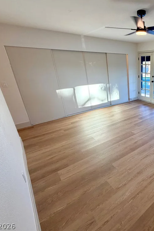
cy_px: 112
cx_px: 140
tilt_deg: -20.4
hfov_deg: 53.8
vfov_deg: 84.0
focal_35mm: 20
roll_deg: +1.3
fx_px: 128
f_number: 2.2
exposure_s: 1/118
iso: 125
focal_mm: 2.22
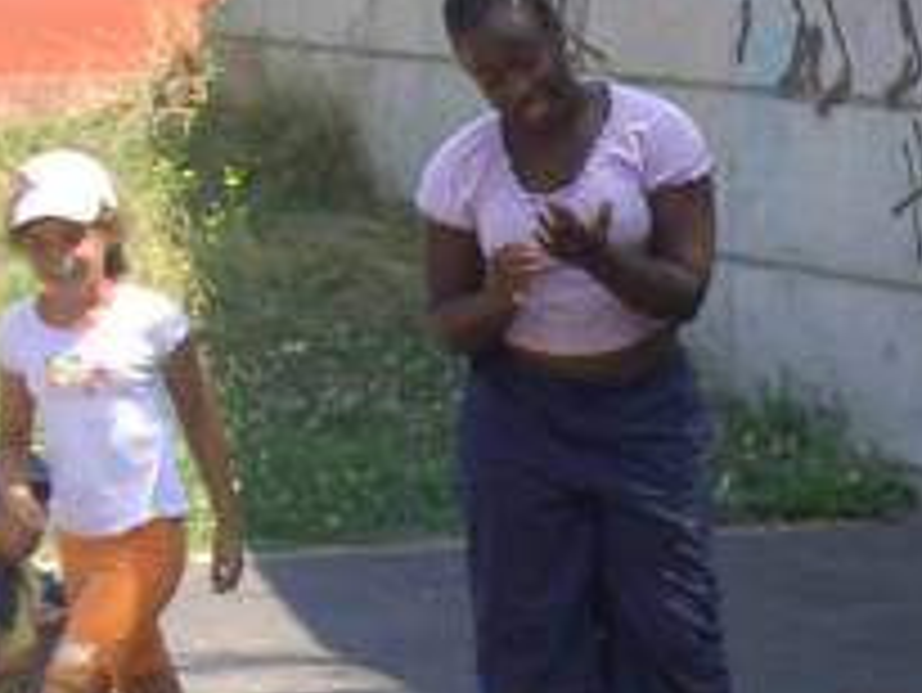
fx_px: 4051
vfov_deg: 9.7
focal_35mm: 152
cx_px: 1052
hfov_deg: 12.7
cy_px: 801
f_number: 4.7
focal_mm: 8
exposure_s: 1/125
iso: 100
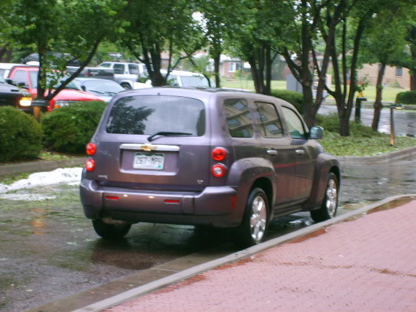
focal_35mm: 92
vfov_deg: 16.1
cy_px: 156
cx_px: 208
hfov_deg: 21.3
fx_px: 1106
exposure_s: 1/20
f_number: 4.6
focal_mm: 15.5
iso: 139
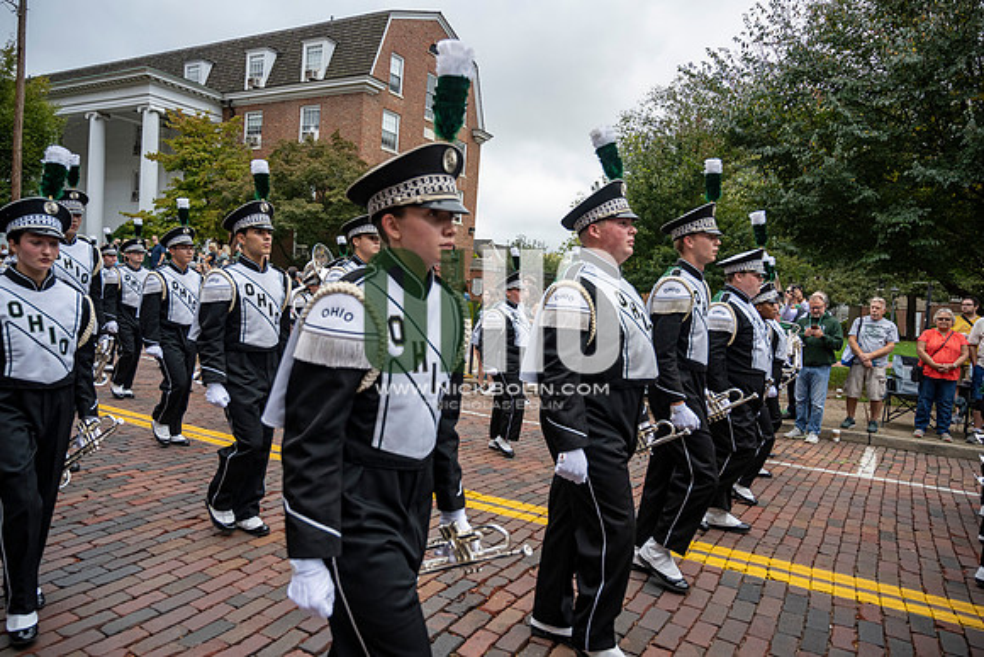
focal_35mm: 24
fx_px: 656
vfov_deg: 53.2
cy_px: 328
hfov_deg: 73.7
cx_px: 492
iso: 640
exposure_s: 1/1600
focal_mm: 24
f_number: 4
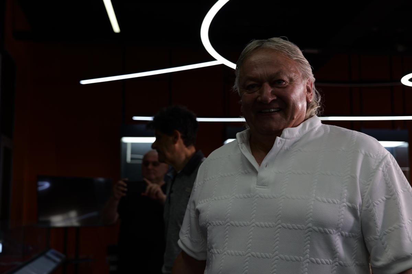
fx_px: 515
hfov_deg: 43.6
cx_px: 206
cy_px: 137
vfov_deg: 29.9
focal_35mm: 45
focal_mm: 45
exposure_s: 1/160
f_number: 4
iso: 800
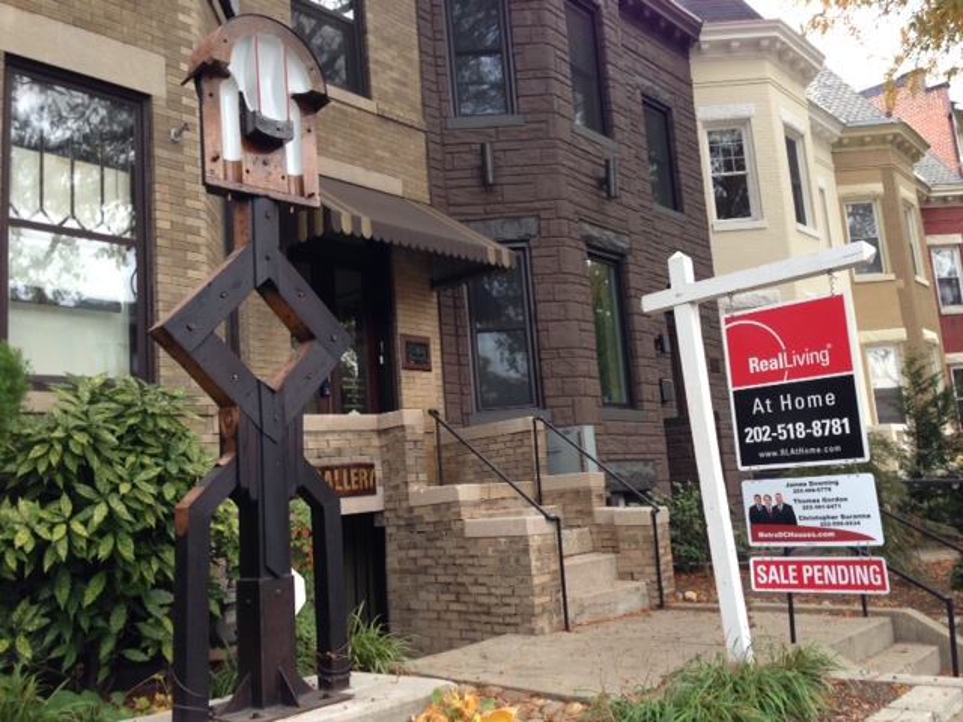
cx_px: 482
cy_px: 361
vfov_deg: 42.9
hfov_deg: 55.4
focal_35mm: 33
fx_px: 918
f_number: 2.4
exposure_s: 1/20
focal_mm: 4.12
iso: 50
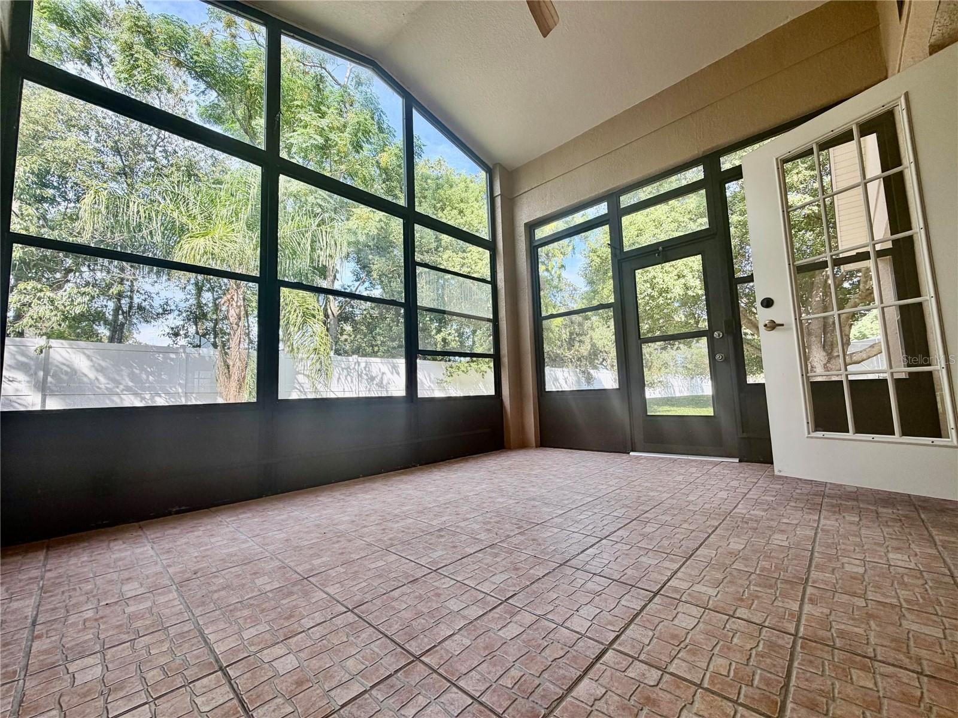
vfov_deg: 85.7
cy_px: 359
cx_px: 479
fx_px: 387
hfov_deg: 102.1
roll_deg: +2.6
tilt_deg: +5.9
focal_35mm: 14
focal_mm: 2.22
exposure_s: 1/174
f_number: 2.2
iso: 40
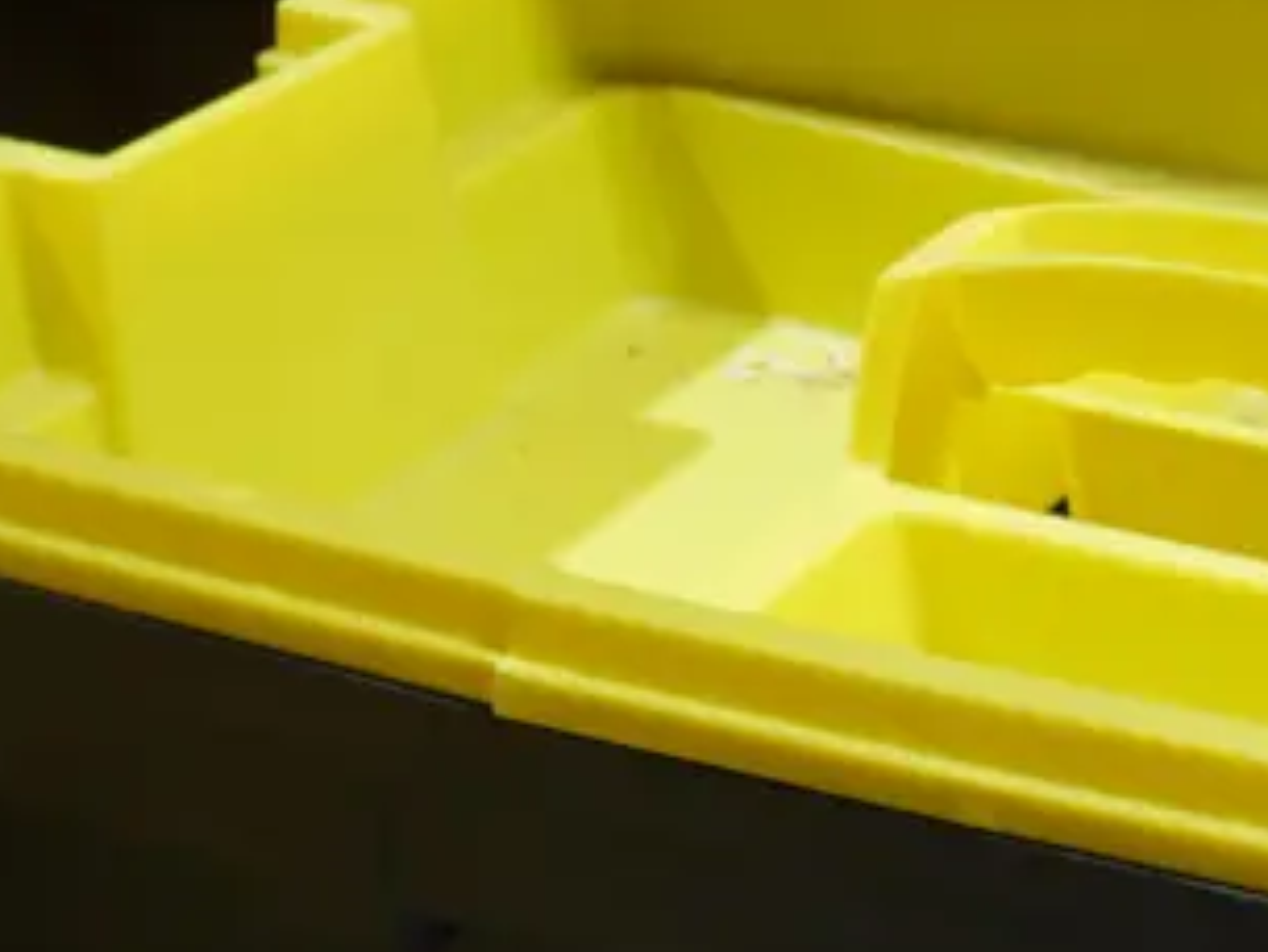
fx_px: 4178
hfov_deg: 16.8
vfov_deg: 12.5
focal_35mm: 114
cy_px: 1278
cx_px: 1343
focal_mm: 17
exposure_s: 1/60
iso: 640
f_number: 4
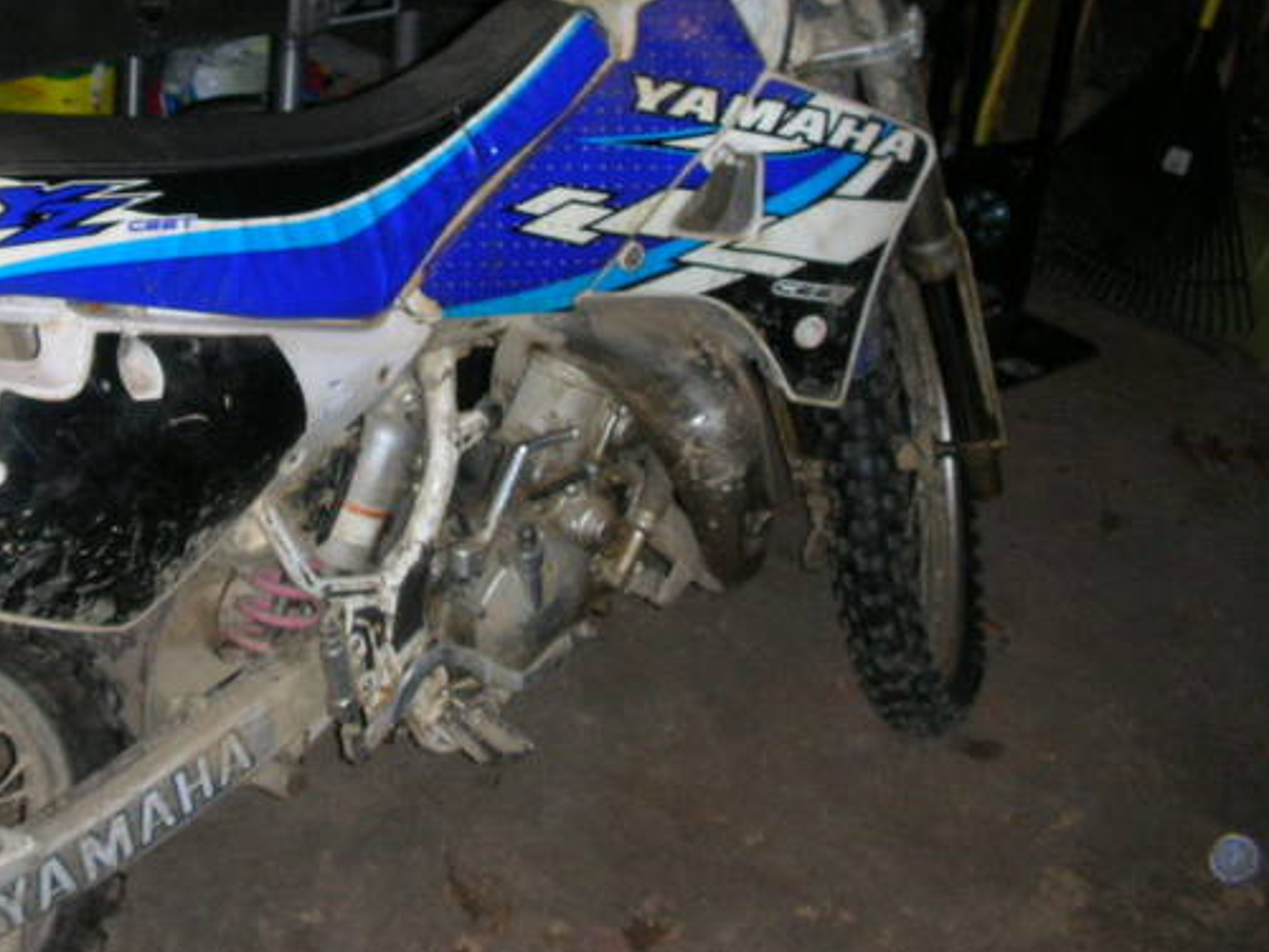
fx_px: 2053
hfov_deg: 33.8
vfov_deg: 25.9
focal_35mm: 56
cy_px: 287
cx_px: 360
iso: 113
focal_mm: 5.8
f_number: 3
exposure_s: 1/60.1
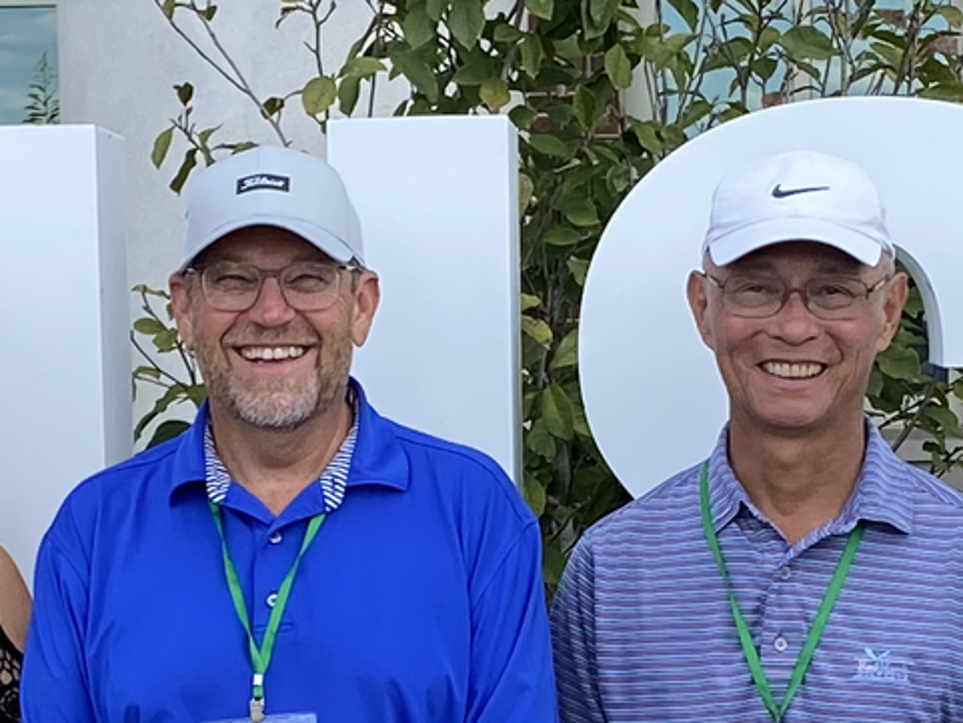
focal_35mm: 135
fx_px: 3757
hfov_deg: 14.6
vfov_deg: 10.9
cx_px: 434
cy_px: 740
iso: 32
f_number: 1.8
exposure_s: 1/1157
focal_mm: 4.25
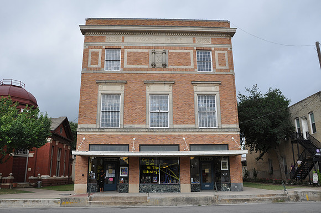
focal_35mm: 27
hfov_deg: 67.5
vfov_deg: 47.8
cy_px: 106
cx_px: 160
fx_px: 240
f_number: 7.1
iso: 200
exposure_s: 1/200
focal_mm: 18
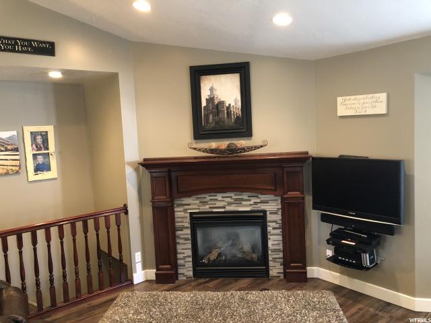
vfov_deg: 49.7
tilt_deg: -5.6
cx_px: 216
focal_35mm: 28
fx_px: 349
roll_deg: +3.5
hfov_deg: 63.4
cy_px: 162
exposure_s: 1/13
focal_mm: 4
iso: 100
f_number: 1.8
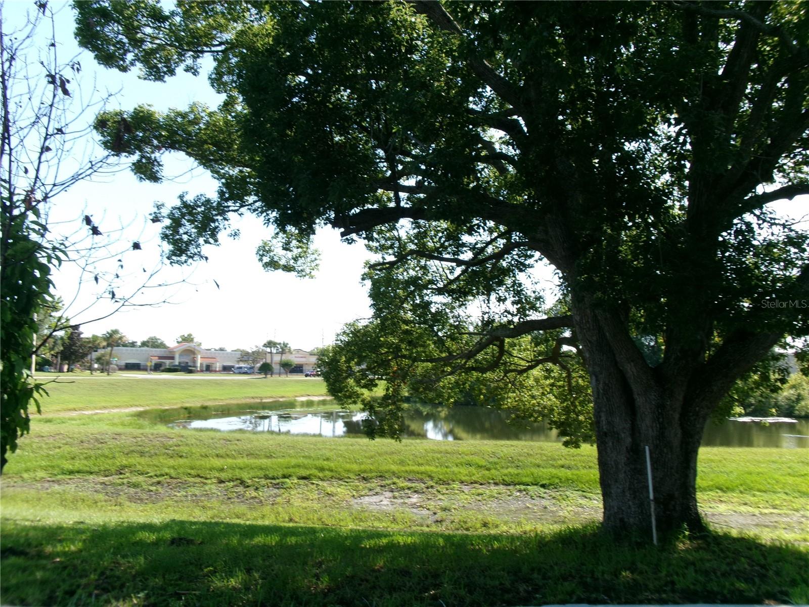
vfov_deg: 49.7
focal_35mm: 28
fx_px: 654
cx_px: 404
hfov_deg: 63.4
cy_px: 304
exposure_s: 1/50
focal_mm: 5.1
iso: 100
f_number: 10.8
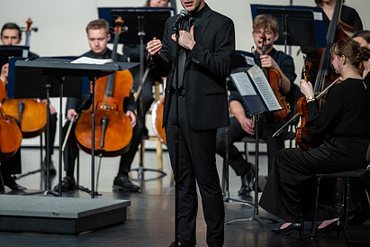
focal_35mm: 261
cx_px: 113
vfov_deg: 5.3
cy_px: 111
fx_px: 2682
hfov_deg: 7.9
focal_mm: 185
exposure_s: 1/500
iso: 1600
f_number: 2.8
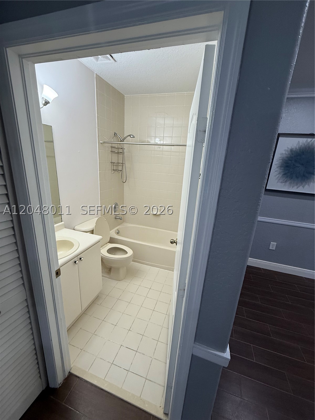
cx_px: 158
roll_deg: -2.7
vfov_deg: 102.1
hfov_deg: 85.7
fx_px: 170
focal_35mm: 14
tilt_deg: -16.2
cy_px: 210
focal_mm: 2.22
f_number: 2.2
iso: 160
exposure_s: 1/120
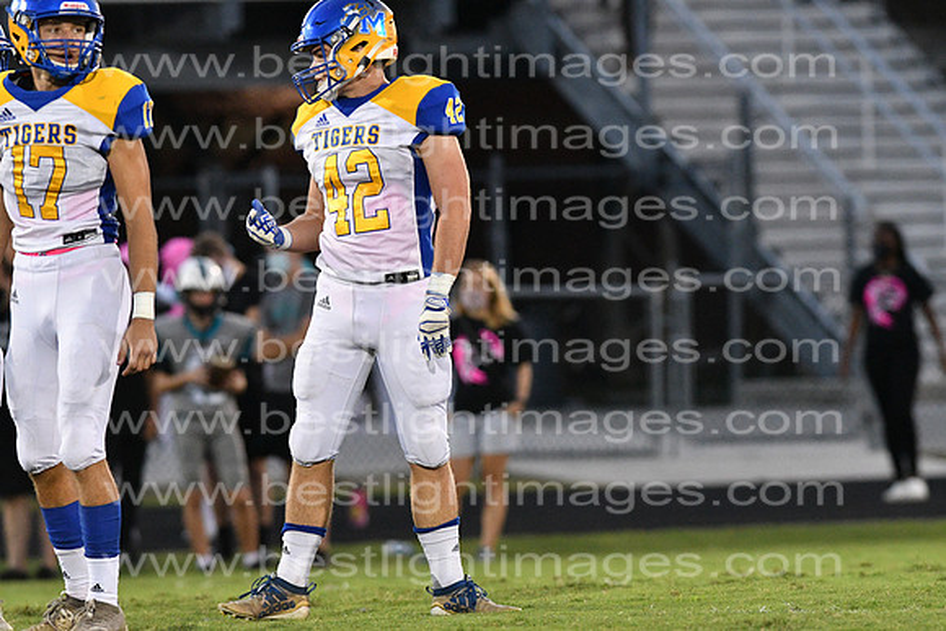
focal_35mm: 450
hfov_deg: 4.6
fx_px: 11827
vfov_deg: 3.1
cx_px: 473
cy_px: 316
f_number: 5
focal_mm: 300
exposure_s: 1/1000
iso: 6400
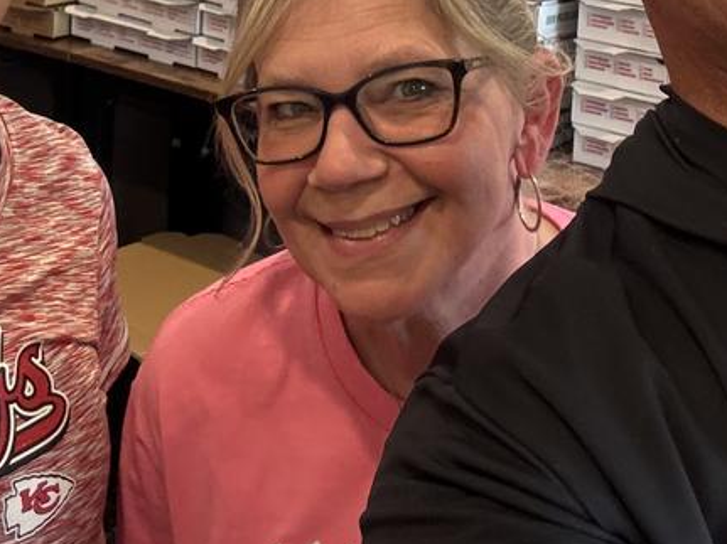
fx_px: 1344
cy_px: -172
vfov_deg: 20.8
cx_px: 331
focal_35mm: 64
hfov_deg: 30.3
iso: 200
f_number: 1.9
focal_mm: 2.69
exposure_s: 1/40
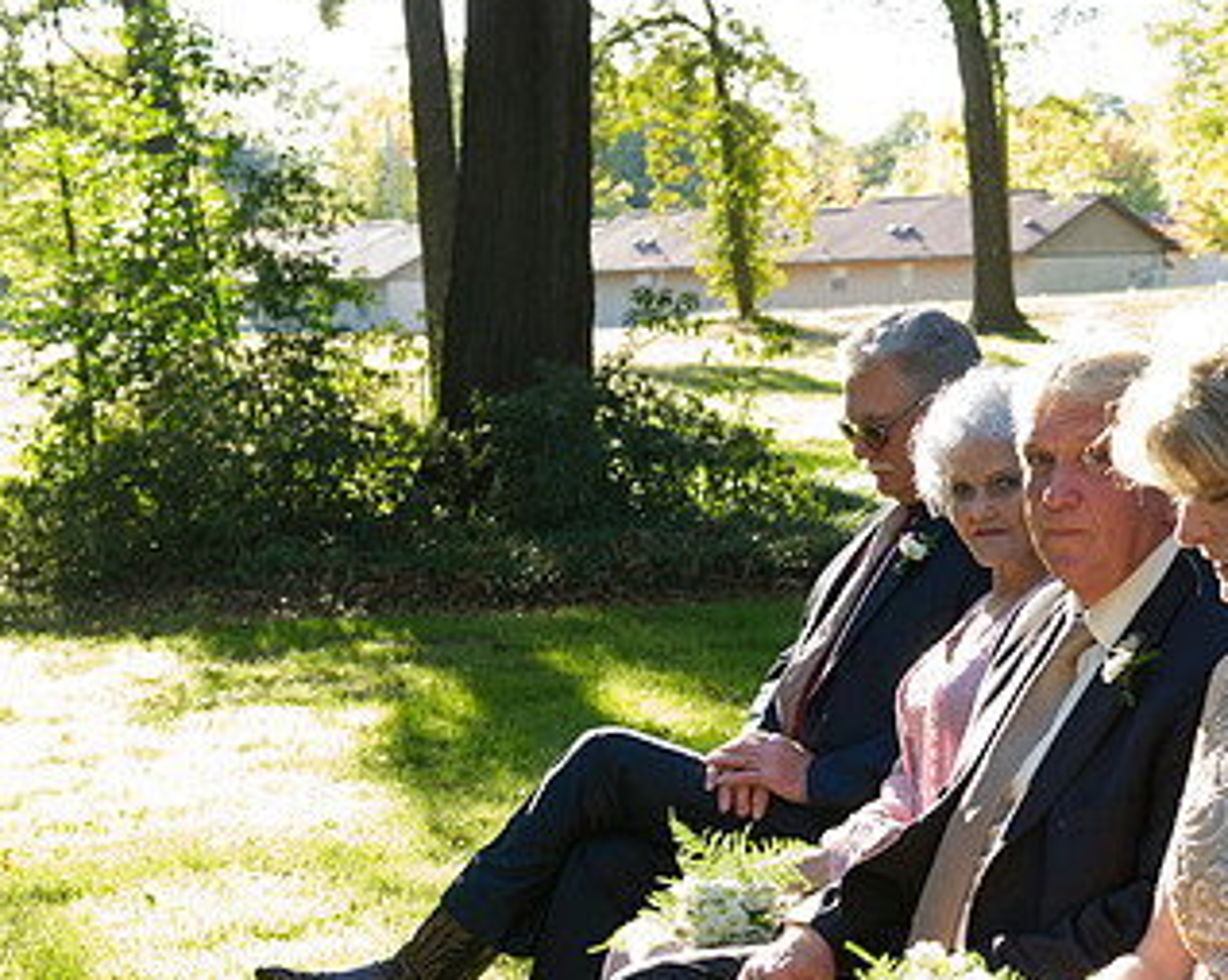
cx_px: 1058
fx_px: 2797
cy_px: 687
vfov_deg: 19.8
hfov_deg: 24.2
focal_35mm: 77
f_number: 5.6
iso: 500
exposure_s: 1/125
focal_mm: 45
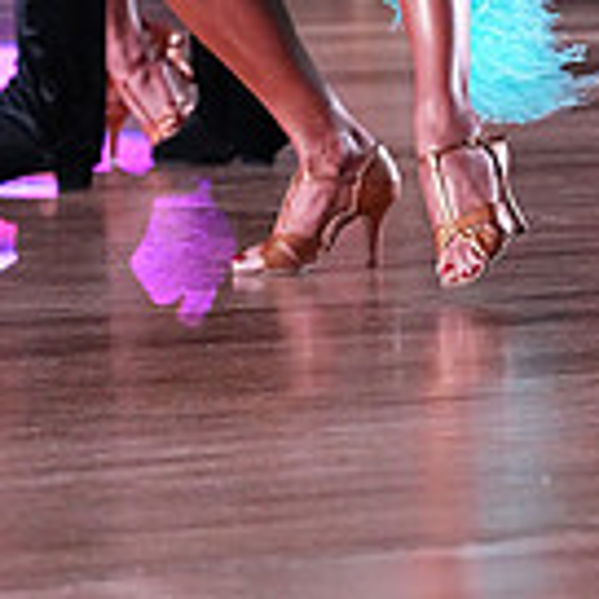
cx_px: 742
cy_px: -449
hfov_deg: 4.2
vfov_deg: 4.1
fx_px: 8223
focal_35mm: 420
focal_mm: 116
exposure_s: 1/400
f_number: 5.6
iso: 10000
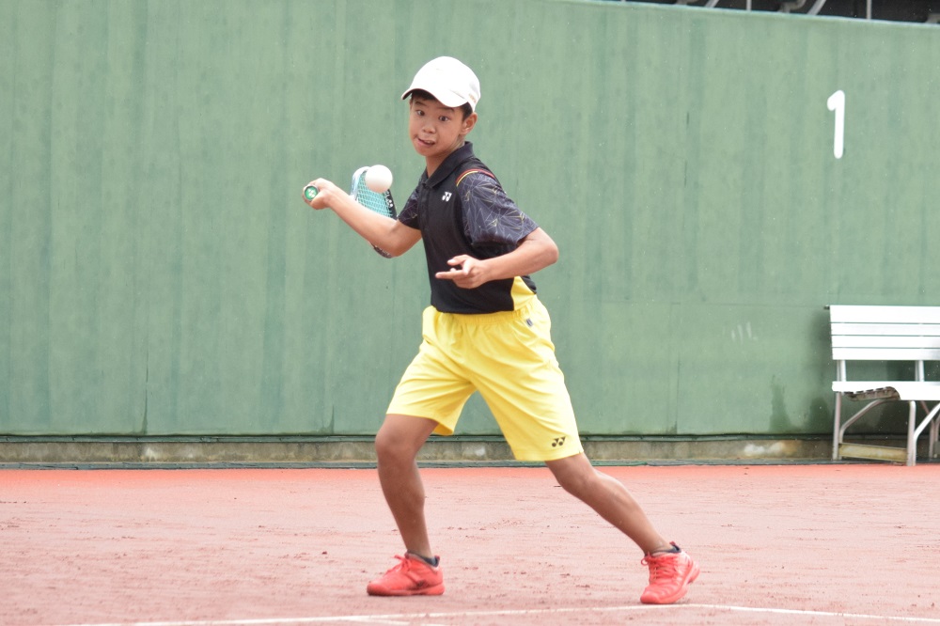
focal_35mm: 153
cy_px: 313
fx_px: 3993
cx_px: 470
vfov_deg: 9.0
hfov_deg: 13.4
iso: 1600
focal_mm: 102
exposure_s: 1/1250
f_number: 4.8
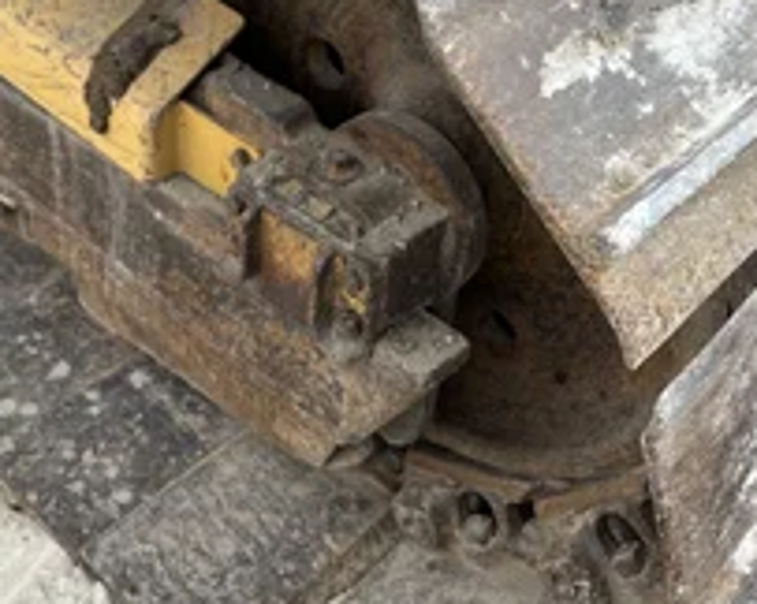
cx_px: 410
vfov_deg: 29.4
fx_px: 1119
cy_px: 104
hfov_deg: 37.3
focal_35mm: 50
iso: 40
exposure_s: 1/209
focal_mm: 5.1
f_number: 1.6
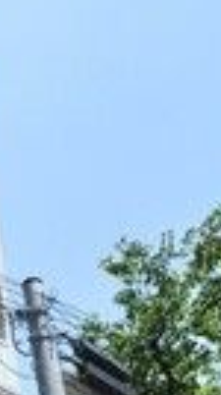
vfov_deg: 29.0
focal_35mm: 63
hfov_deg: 17.2
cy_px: 472
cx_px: -112
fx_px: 659
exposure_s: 1/500
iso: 100
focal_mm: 10
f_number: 4.5
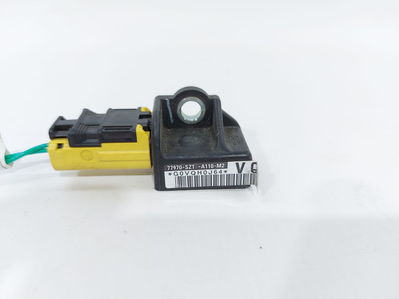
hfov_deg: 71.6
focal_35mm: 24
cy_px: 150
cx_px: 200
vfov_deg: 56.8
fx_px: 277
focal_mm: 5.23
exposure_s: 1/50
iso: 64
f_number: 1.8
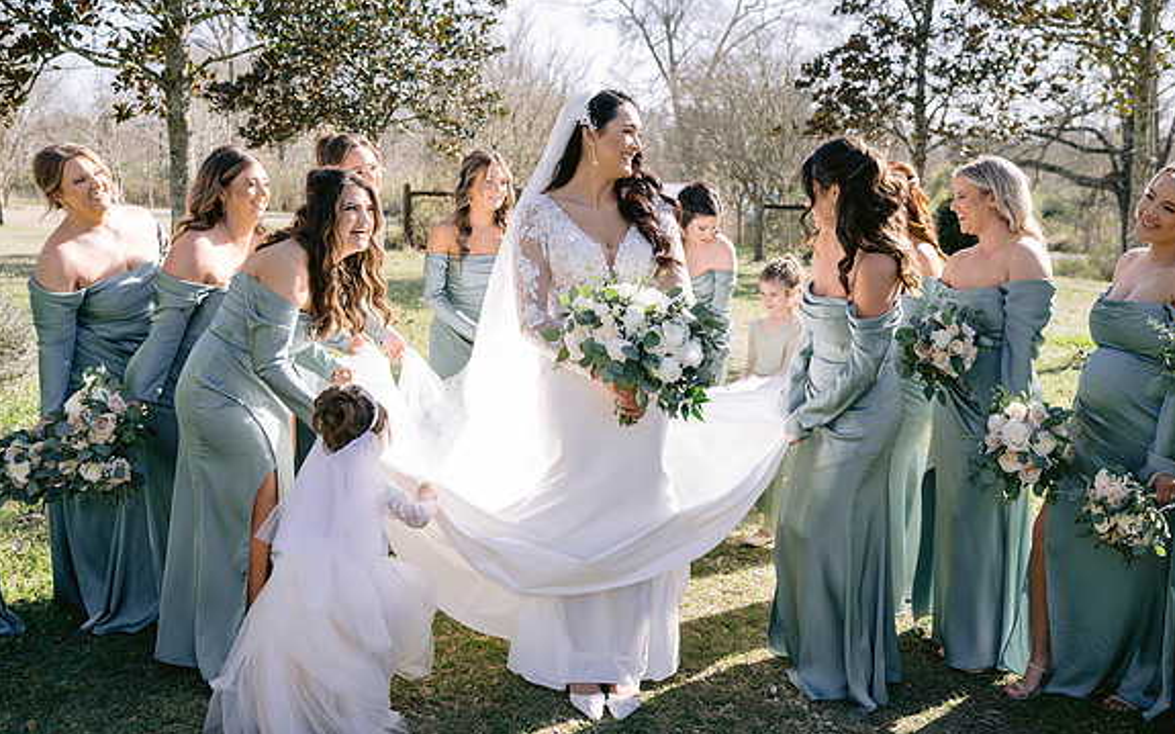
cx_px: 589
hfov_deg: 54.0
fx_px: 1152
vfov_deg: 35.3
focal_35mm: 36
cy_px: 345
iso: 100
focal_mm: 35
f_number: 4
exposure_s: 1/250
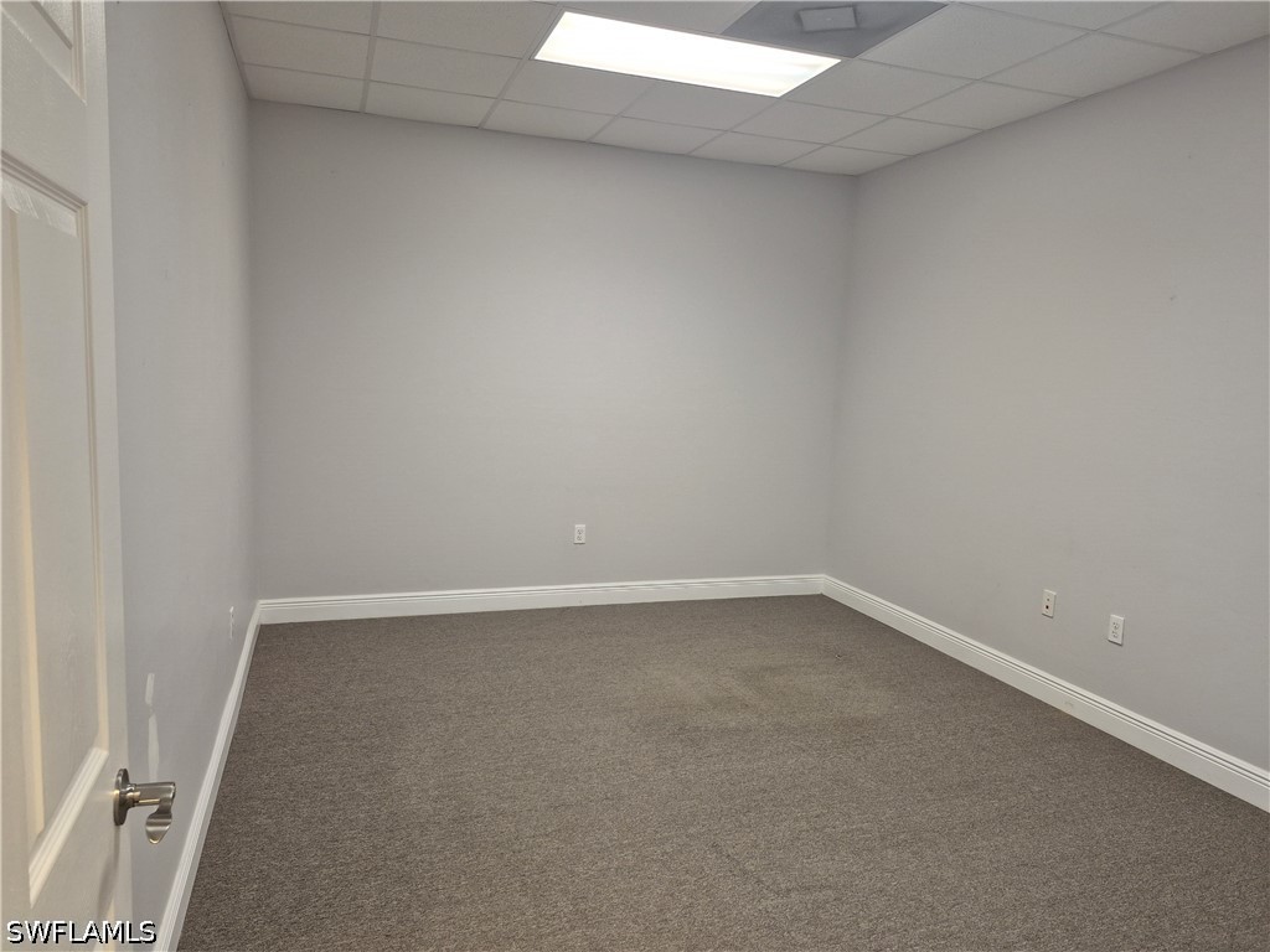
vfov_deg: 58.9
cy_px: 476
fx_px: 844
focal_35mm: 23
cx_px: 635
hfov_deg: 73.9
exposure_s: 1/120
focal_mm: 5.4
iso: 200
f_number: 1.8
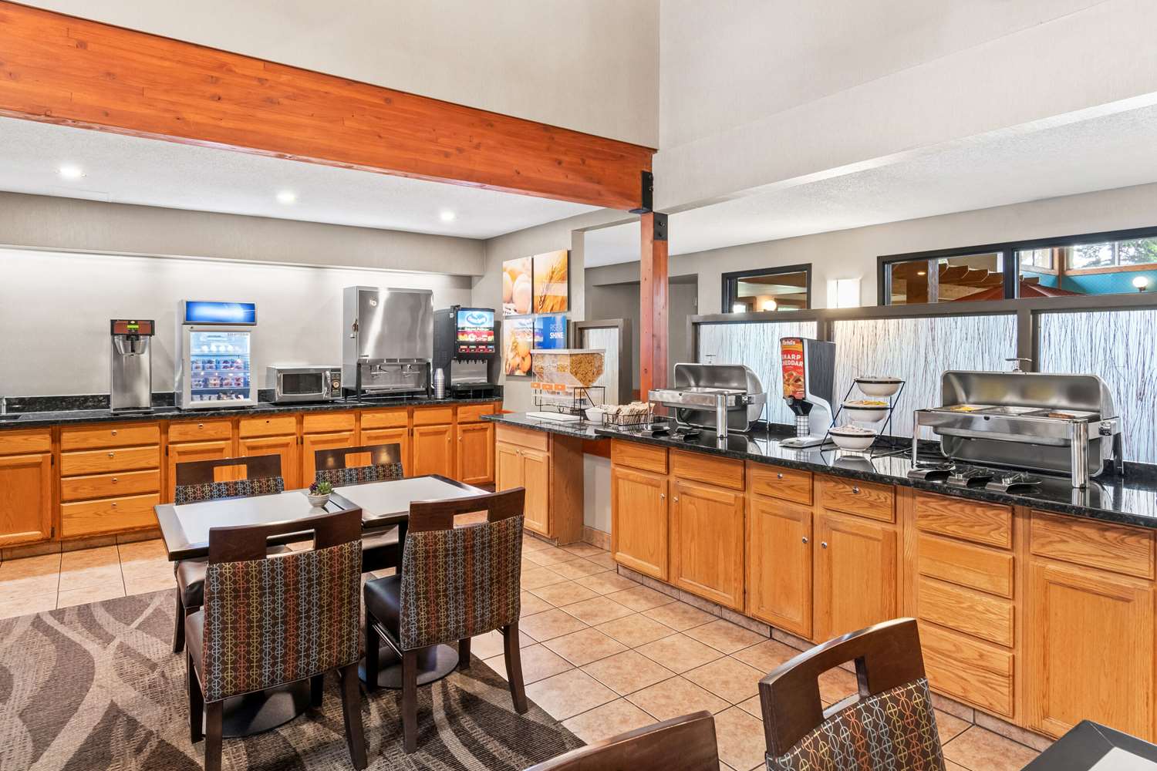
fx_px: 627
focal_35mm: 20
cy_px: 386
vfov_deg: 63.2
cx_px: 578
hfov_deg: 85.4
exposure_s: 1.3
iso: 400
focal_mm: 13
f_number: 8
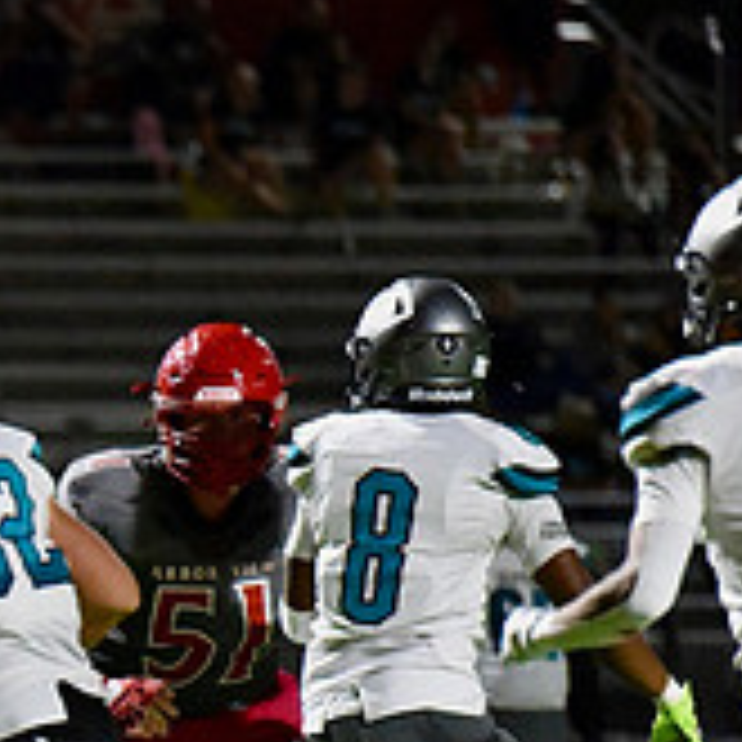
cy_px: 789
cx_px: -535
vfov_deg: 2.9
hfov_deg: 2.9
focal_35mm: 599
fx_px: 14526
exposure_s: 1/1000
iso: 12800
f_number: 2.8
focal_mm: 200
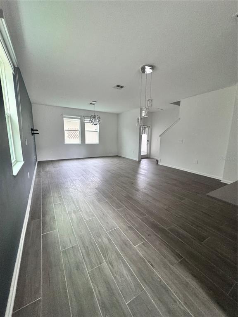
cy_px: 158
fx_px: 128
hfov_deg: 85.7
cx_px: 119
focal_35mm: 14
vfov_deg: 102.1
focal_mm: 2.22
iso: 500
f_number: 2.2
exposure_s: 1/60
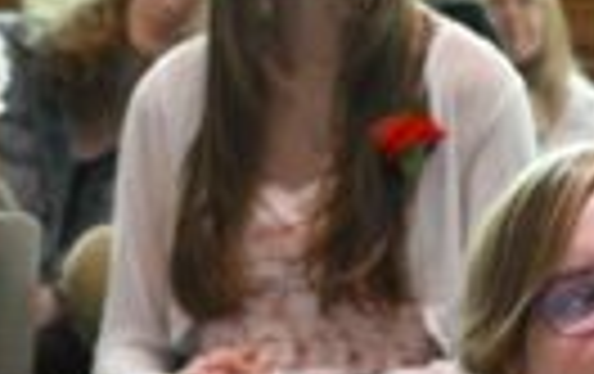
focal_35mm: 171
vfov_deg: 7.7
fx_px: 2773
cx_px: -135
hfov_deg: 11.9
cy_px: 333
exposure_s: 1/125
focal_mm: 37
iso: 1800
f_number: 4
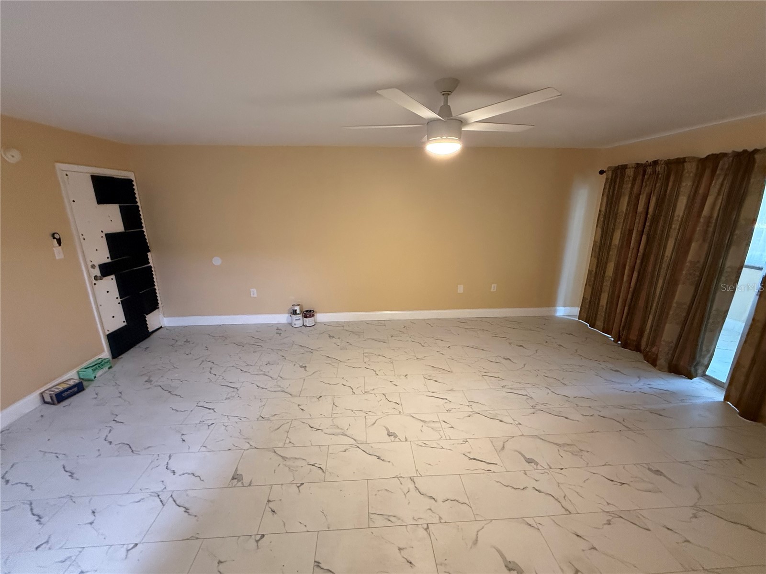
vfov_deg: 85.7
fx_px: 310
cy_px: 287
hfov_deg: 102.1
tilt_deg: -16.1
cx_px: 383
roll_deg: -0.1
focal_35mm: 14
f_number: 2.2
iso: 640
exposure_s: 1/60
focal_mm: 2.22
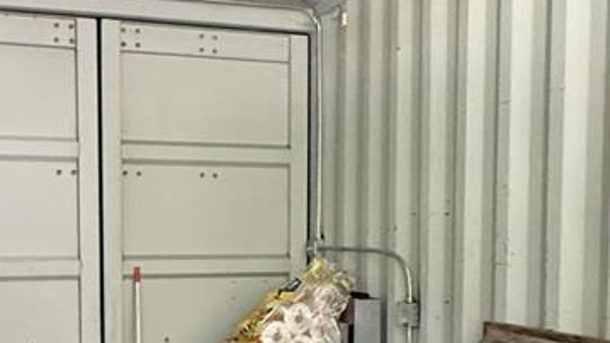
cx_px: 257
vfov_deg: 23.0
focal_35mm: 51
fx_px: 825
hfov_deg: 40.5
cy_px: 292
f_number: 2.2
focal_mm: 2.22
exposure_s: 1/60
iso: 640
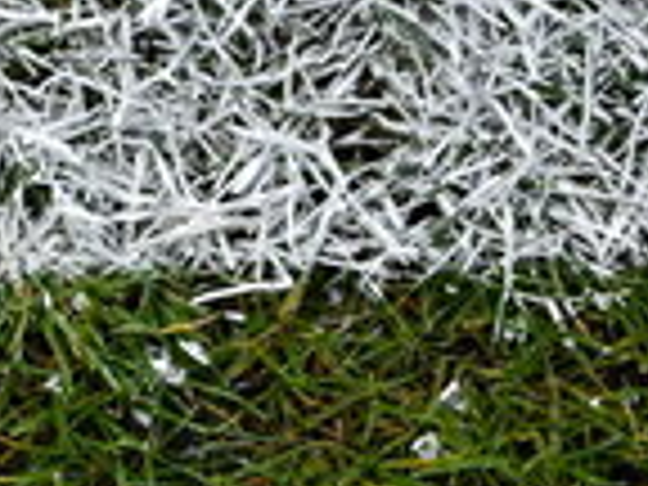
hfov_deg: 5.5
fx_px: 6402
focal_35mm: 342
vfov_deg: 4.3
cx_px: -1152
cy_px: 828
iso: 32
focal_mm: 50
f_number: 1.2
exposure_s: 1/2000
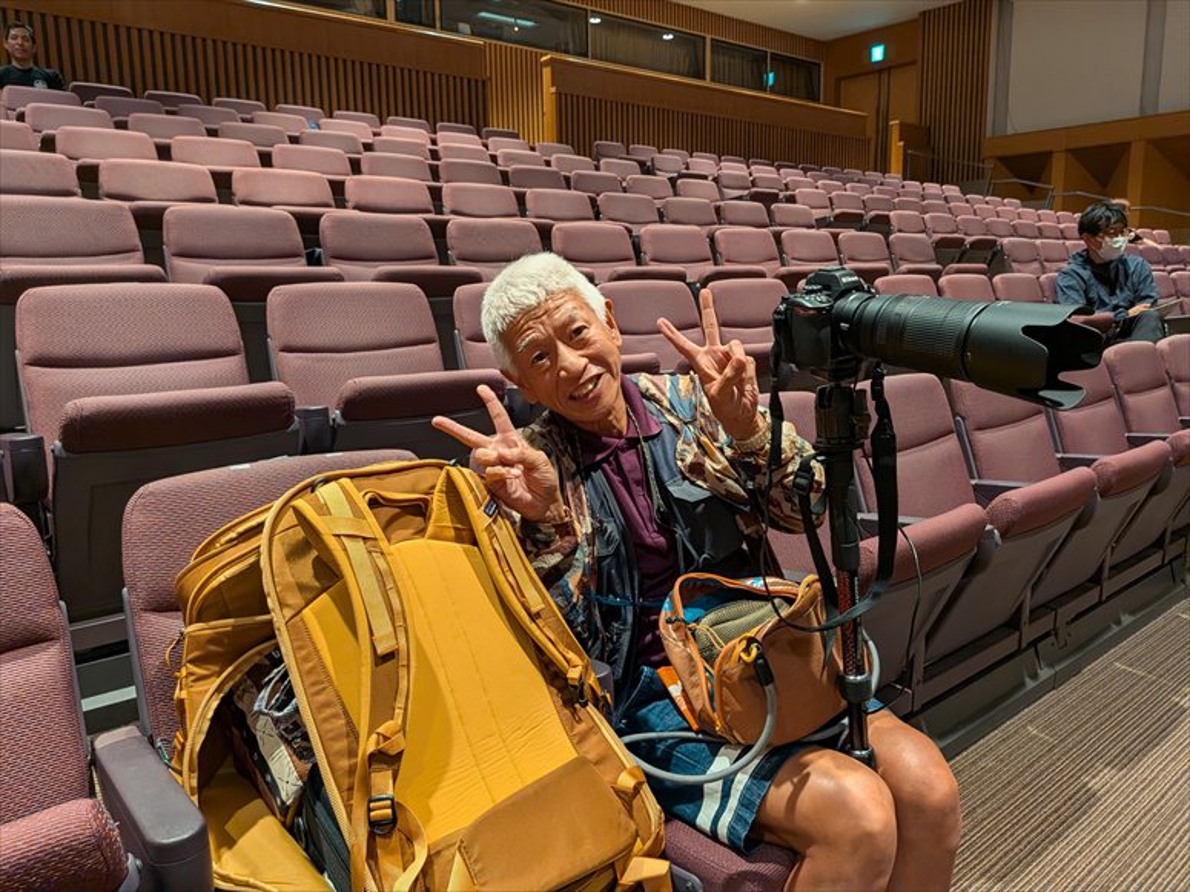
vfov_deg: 56.8
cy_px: 446
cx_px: 595
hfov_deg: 71.6
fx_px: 825
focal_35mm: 24
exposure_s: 1/120
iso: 476
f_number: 1.7
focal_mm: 4.53
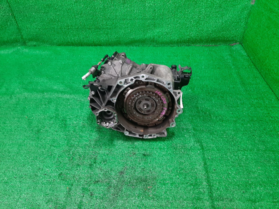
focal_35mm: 26
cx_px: 140
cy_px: 104
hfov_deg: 67.3
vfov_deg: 53.1
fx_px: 210
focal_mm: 3.93
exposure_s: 1/50
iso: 107
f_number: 1.7
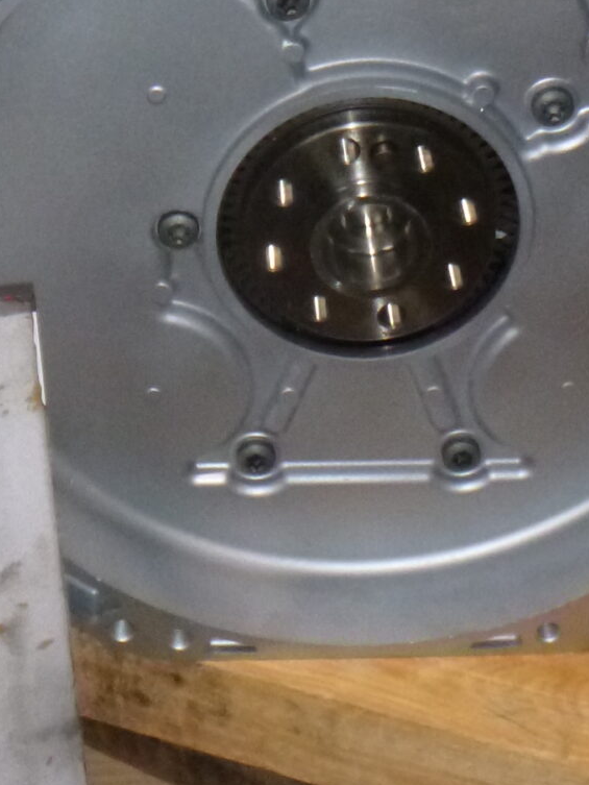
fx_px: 1928
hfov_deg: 17.4
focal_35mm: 85
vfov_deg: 22.3
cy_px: 39
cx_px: 244
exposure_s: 1/125
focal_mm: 4.5
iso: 400
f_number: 3.9
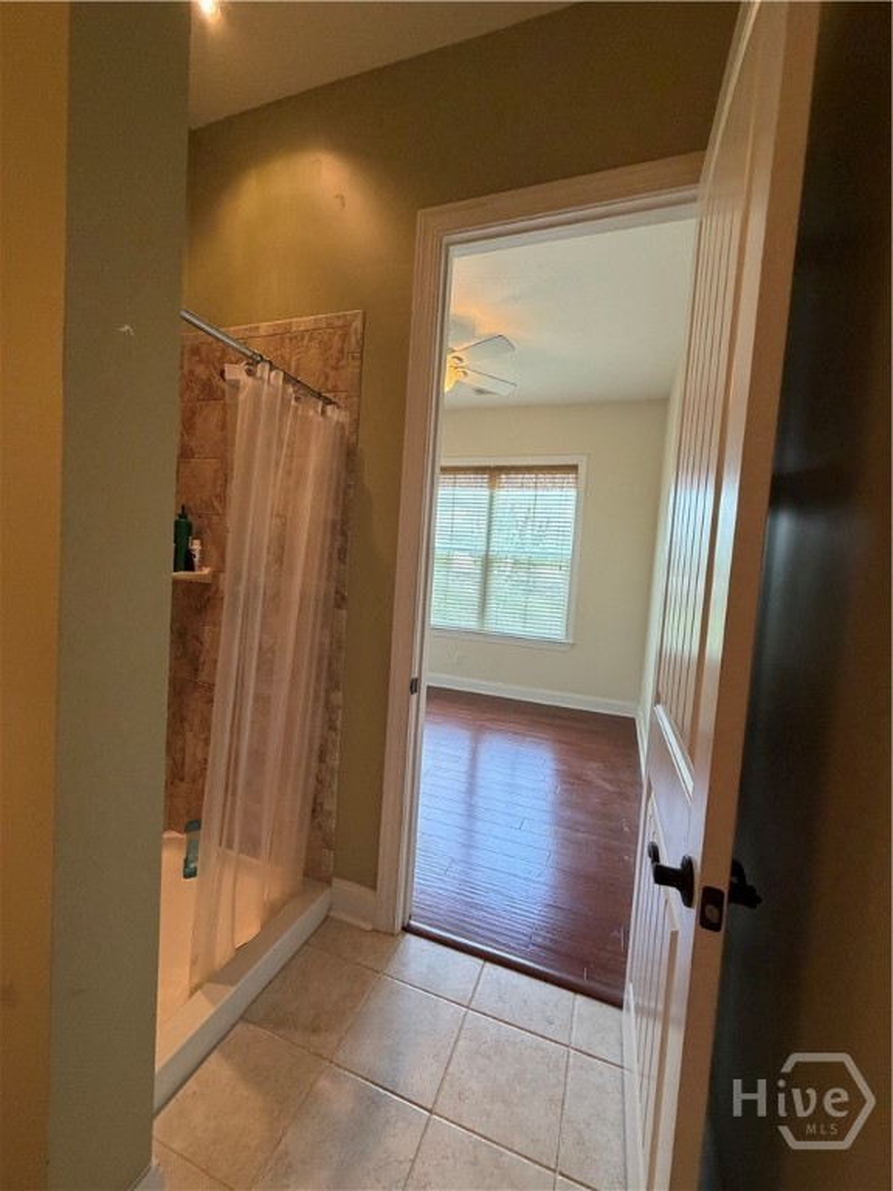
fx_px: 482
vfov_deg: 102.1
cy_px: 596
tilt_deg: -2.1
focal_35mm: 14
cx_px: 446
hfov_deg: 85.7
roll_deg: -4.0
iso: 250
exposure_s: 1/120
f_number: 2.2
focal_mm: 2.22
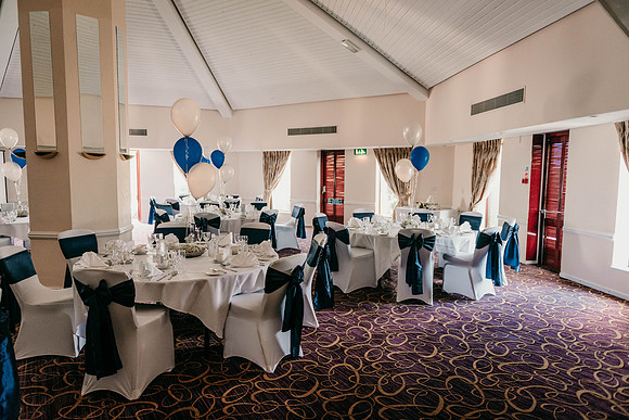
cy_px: 210
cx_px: 314
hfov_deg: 73.7
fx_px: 420
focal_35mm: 24
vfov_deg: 53.1
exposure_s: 1/200
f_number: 2.8
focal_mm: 24
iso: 1800
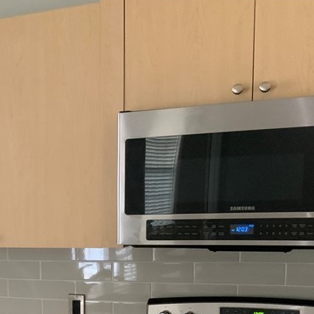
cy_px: 317
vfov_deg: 23.3
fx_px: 729
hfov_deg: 23.1
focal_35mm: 71
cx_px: -14
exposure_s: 1/40
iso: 250
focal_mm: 3
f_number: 1.8
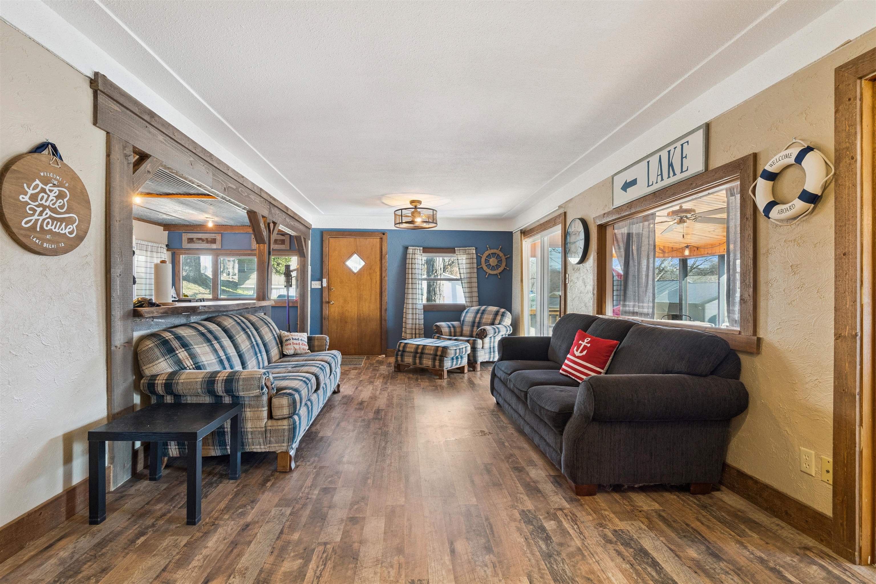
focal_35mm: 16
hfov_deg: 96.7
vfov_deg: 73.7
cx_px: 438
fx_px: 389
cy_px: 292
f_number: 10
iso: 800
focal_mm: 16
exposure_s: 1/25
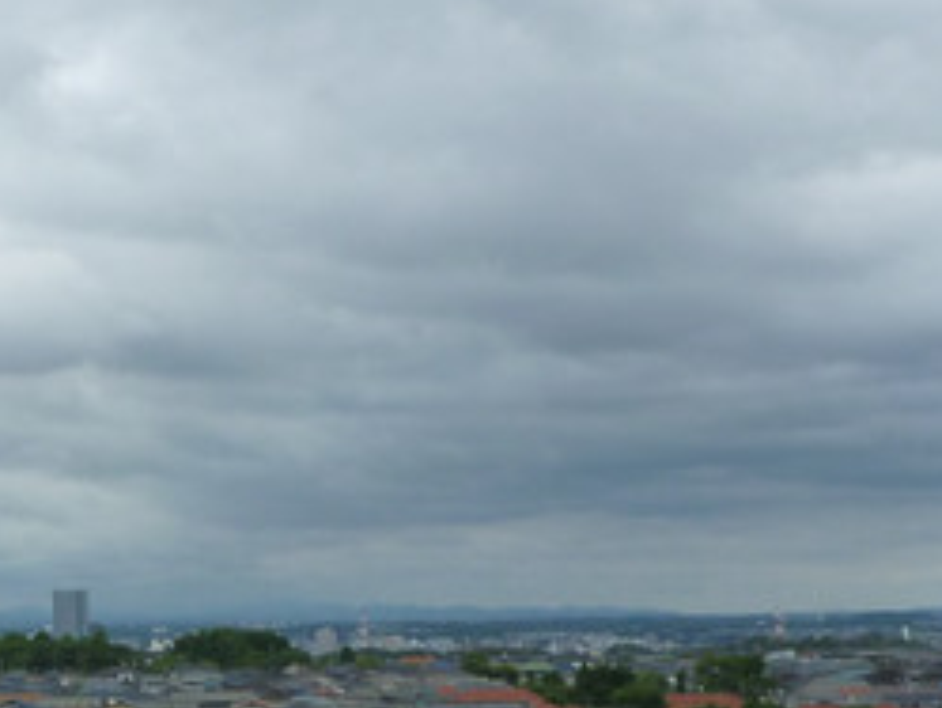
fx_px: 1960
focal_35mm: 72
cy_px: 379
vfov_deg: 20.5
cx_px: -129
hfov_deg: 24.9
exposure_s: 1/160
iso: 160
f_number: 10
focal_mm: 4.9
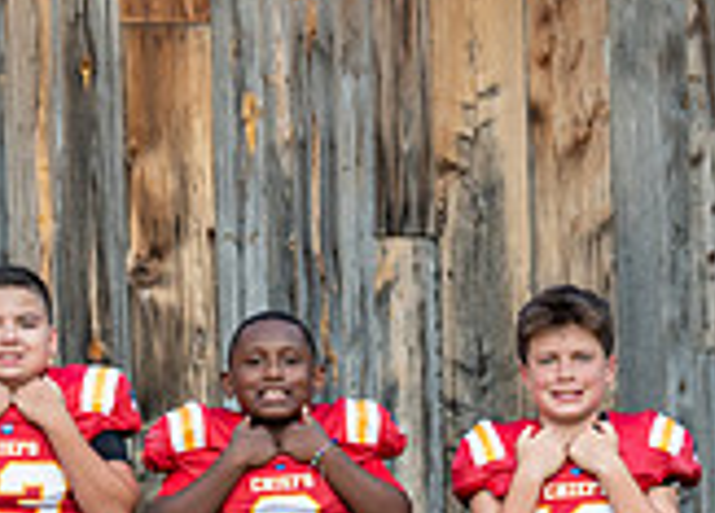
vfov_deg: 6.6
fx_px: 4414
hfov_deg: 9.1
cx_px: -296
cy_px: 666
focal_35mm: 217
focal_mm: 50
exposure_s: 1/640
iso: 320
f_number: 3.2
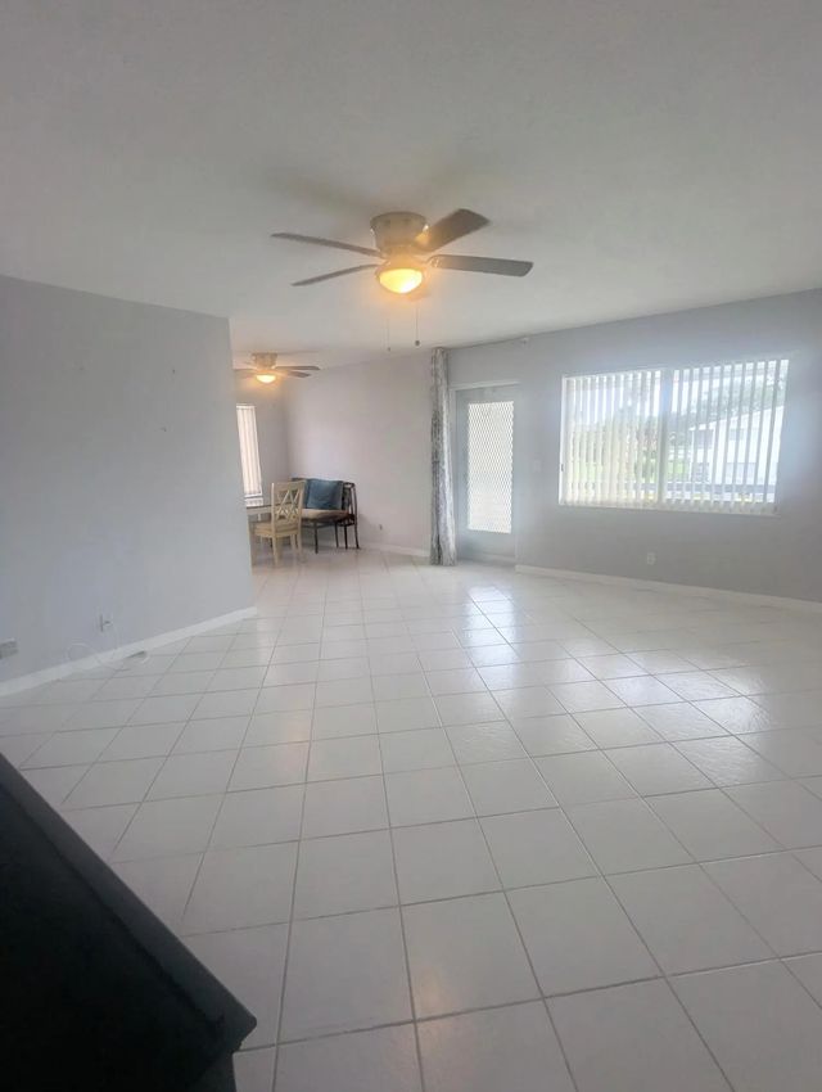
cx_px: 411
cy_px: 546
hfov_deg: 78.2
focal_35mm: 16
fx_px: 505
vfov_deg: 94.4
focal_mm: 2.35
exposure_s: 1/113
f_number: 2.2
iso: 48
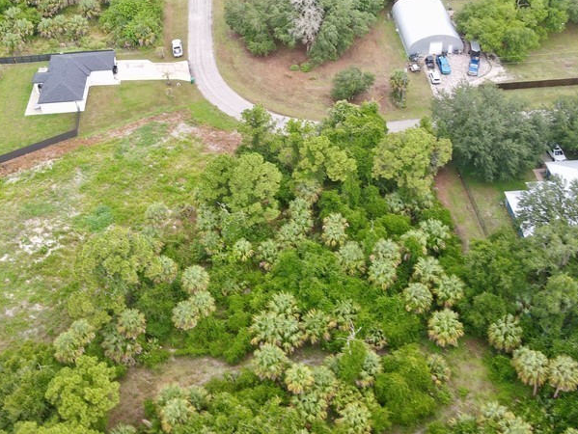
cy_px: 142
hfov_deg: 45.7
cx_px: 284
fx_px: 685
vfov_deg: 34.8
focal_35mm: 41
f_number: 2.8
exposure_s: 1/20
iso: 100
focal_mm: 4.5
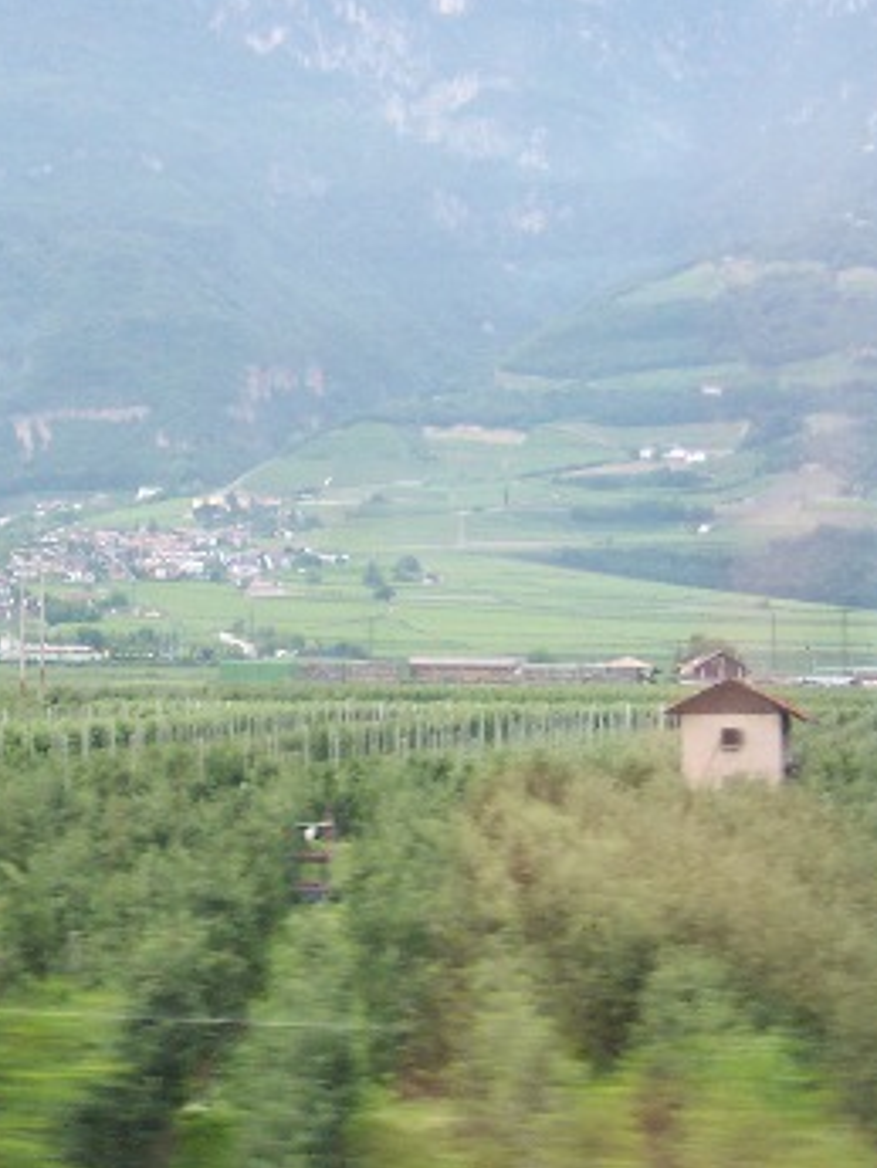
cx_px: 61
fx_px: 2971
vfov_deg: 22.2
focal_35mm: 88
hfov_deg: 16.5
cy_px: 518
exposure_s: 1/180
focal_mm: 8
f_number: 2.8
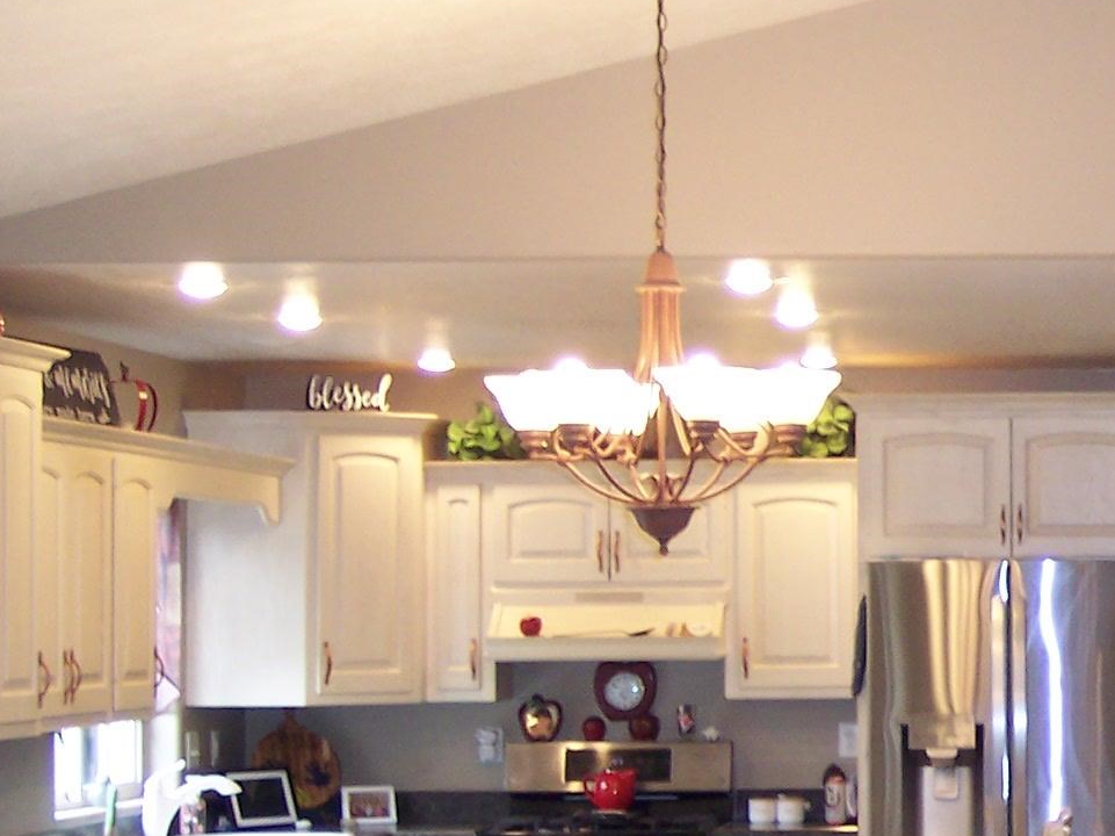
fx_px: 3284
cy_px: 589
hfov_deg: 18.0
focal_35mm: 102
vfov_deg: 14.5
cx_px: 1432
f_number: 2.8
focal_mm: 8
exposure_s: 1/30
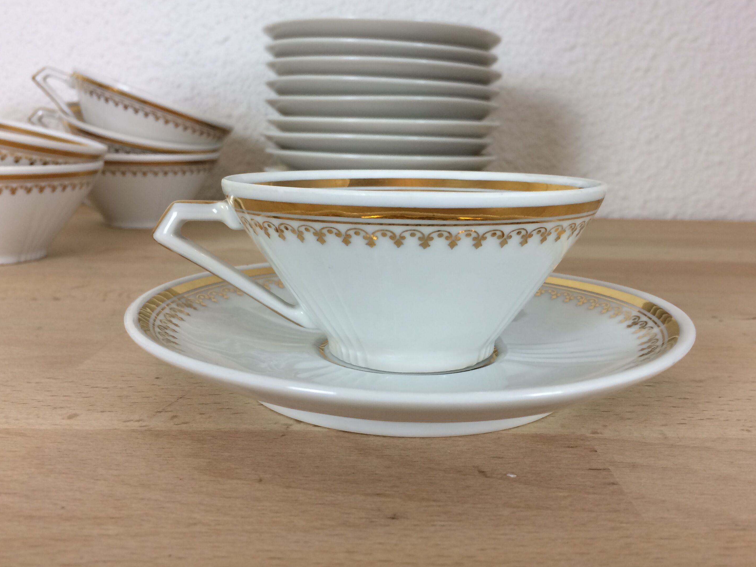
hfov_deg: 55.3
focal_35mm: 33
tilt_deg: -9.1
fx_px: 721
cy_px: 253
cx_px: 411
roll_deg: -1.9
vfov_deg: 42.9
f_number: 2.2
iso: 32
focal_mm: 4.15
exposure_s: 1/33
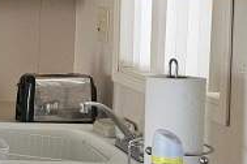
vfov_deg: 13.5
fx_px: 693
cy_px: 68
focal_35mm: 101
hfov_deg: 16.3
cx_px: -221
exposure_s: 1/120
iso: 800
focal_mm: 6.3
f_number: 1.7
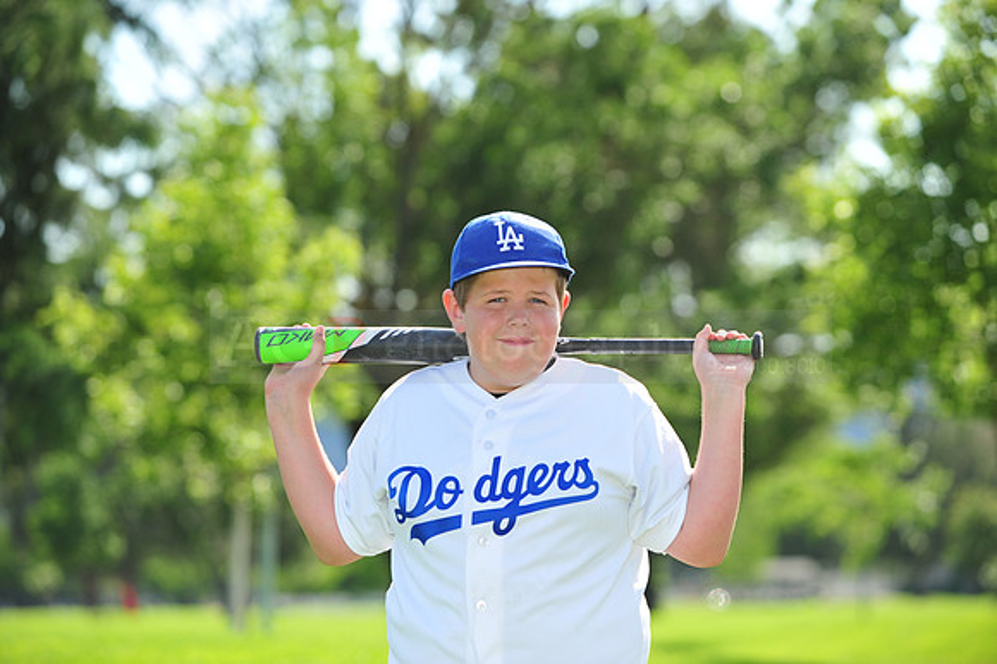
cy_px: 332
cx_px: 498
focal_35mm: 135
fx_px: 3736
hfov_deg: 15.2
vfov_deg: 10.1
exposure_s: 1/1250
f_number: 4.5
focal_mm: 135
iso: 320
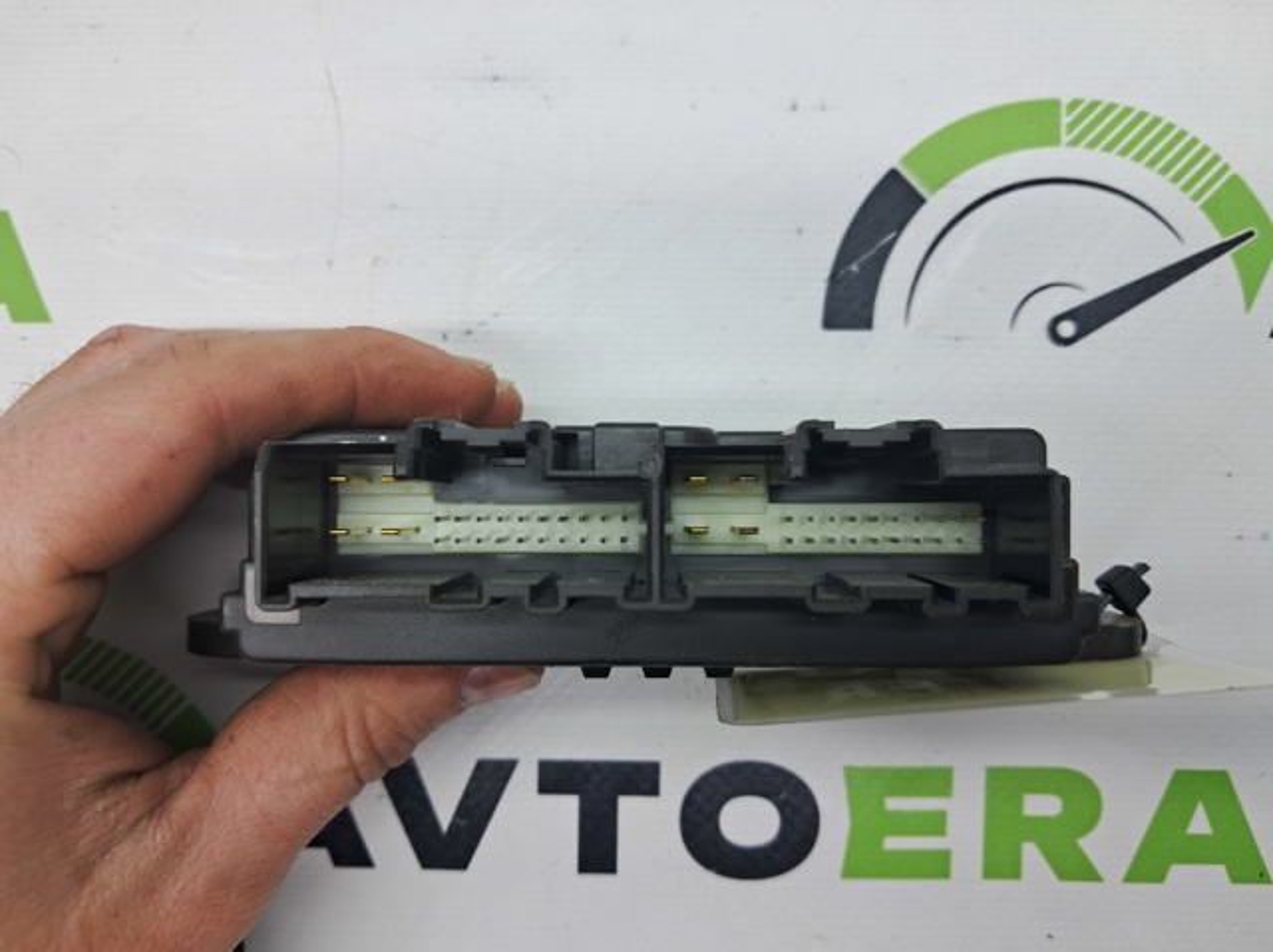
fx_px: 992
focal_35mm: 27
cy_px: 476
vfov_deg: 51.3
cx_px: 636
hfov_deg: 65.4
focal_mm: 4
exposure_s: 1/50
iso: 50
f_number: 1.8
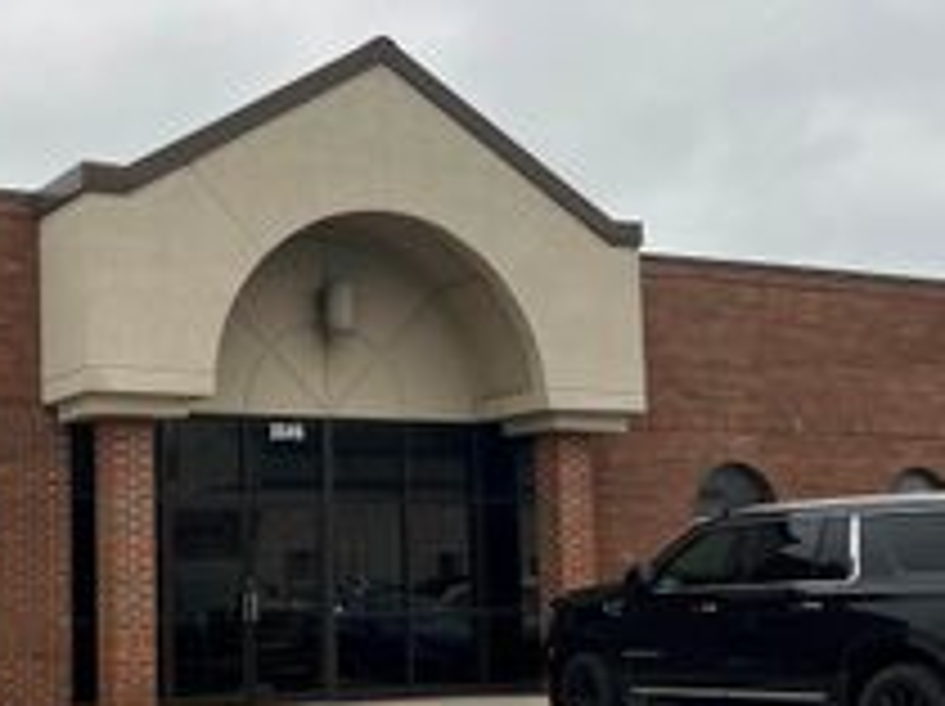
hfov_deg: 30.8
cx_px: 270
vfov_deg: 23.5
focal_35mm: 62
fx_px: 1691
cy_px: 447
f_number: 1.5
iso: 50
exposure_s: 1/558
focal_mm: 5.7
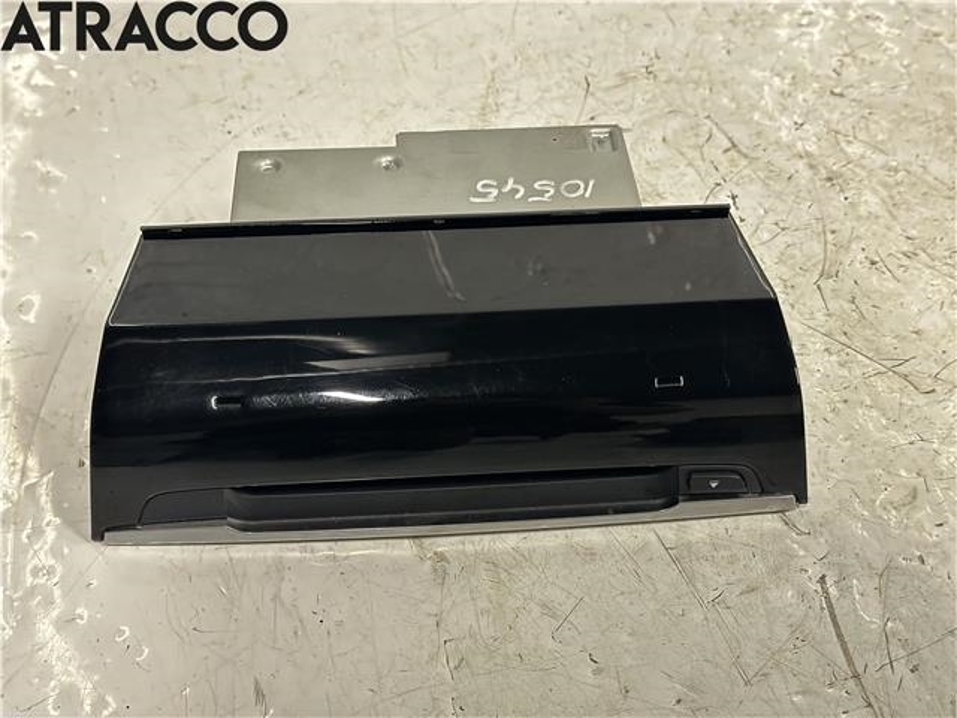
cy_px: 359
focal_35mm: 48
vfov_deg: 30.3
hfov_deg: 39.7
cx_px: 478
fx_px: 1327
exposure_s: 1/33
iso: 500
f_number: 1.78
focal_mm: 6.86
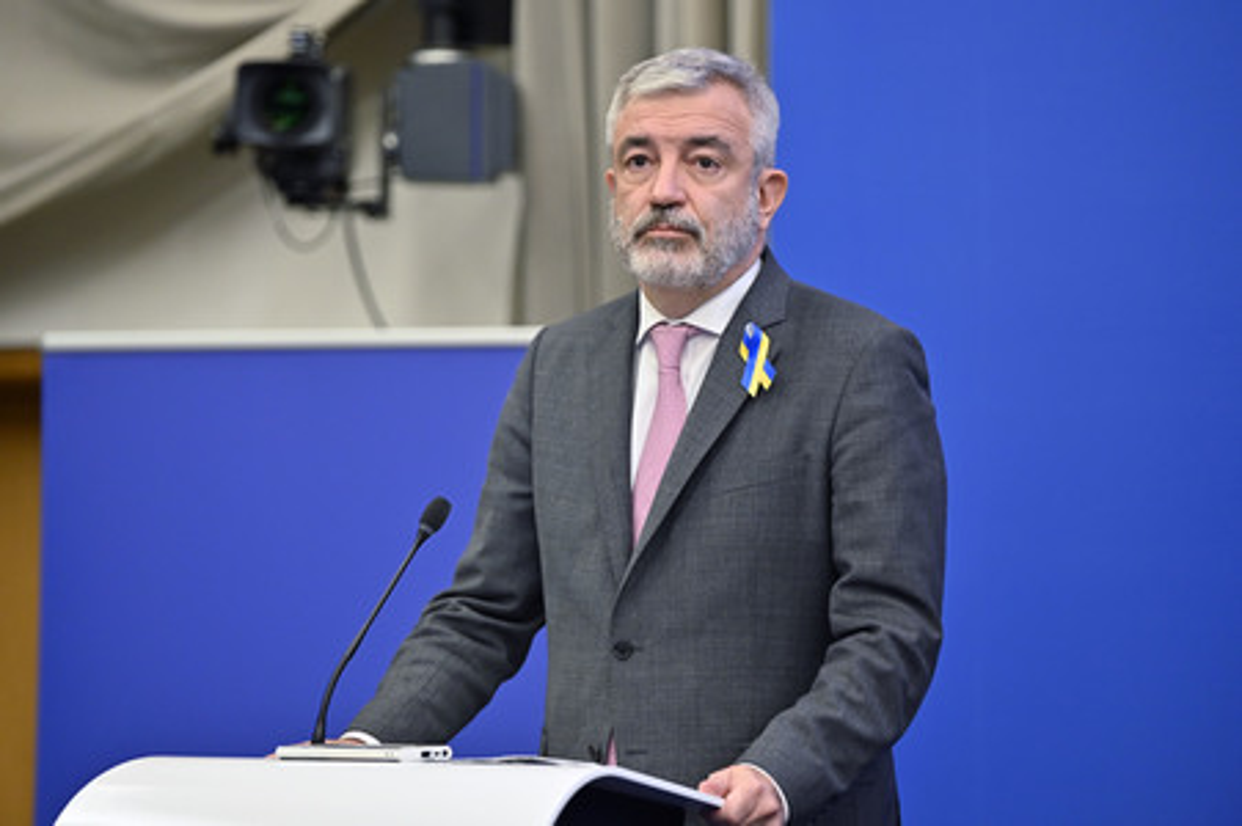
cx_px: 621
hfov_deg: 13.7
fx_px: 5171
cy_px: 413
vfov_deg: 9.1
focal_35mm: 150
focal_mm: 150
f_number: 2.8
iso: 1600
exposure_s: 1/320
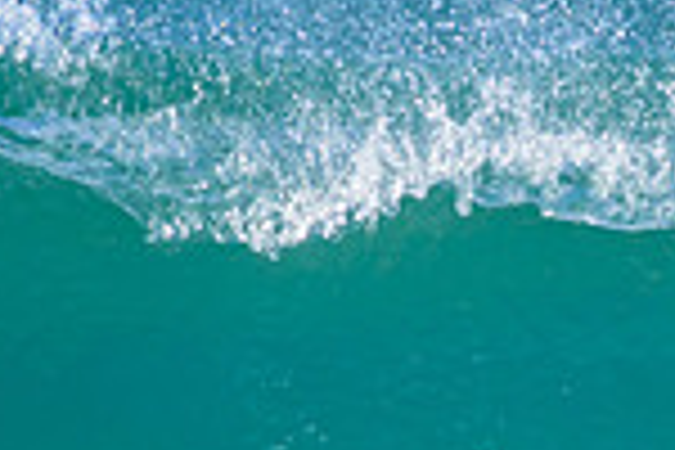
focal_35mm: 4203
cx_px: 619
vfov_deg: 0.3
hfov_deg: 0.5
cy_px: 603
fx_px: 78800
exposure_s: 1/800
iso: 560
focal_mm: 800
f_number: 11
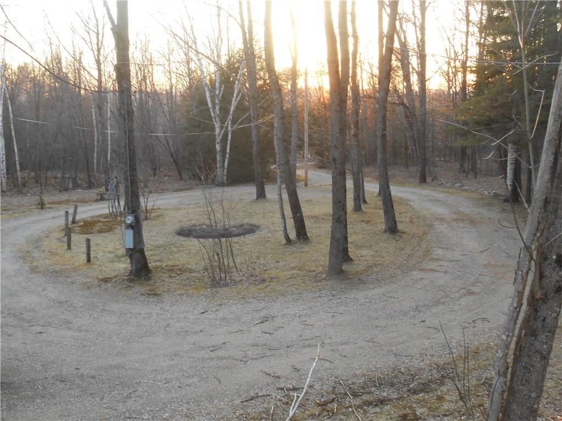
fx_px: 617
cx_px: 281
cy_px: 210
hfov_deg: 49.0
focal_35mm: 38
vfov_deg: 37.7
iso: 250
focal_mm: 6.8
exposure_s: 1/30
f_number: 4.2
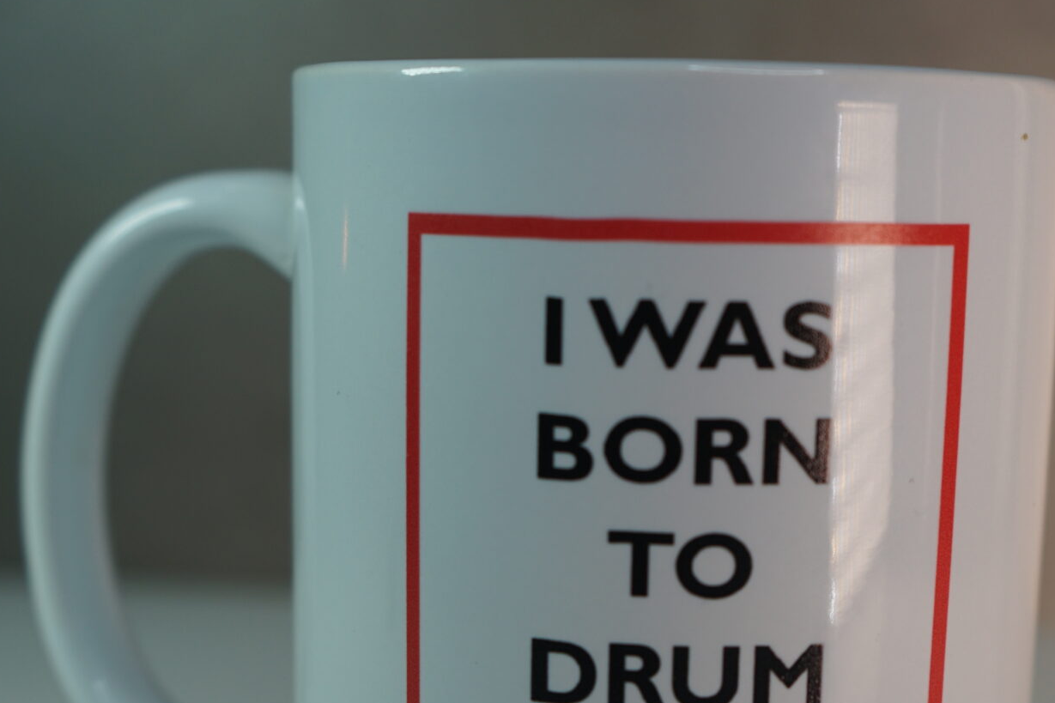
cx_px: 551
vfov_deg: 17.9
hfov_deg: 27.0
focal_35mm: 75
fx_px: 2197
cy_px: 611
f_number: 4
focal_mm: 36
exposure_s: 1/60
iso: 125
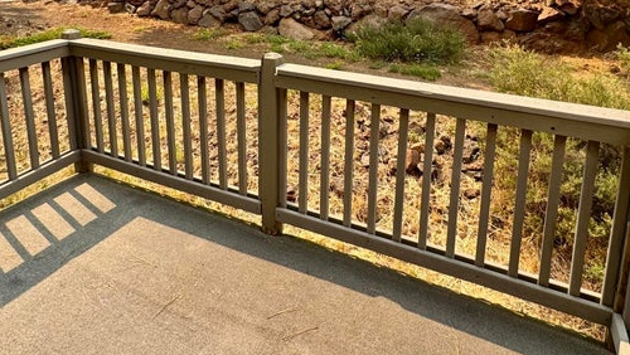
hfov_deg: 71.8
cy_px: 40
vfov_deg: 41.2
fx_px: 435
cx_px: 299
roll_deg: -0.6
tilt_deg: -10.8
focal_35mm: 26
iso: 40
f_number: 2.2
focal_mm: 2.22
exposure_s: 1/340
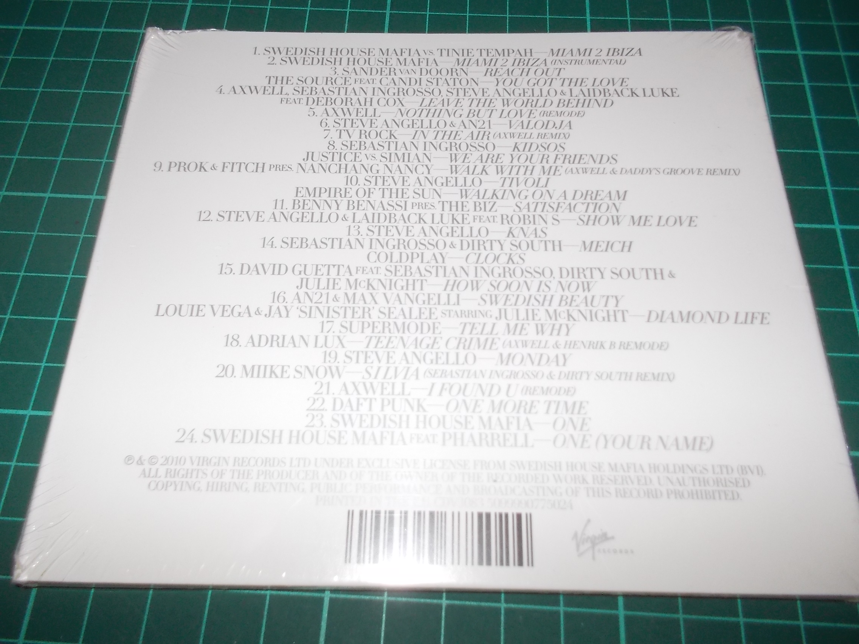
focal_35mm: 29
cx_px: 430
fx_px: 720
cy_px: 322
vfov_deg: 48.2
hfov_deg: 61.7
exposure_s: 1/30
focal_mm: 4.1
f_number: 3.3
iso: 200
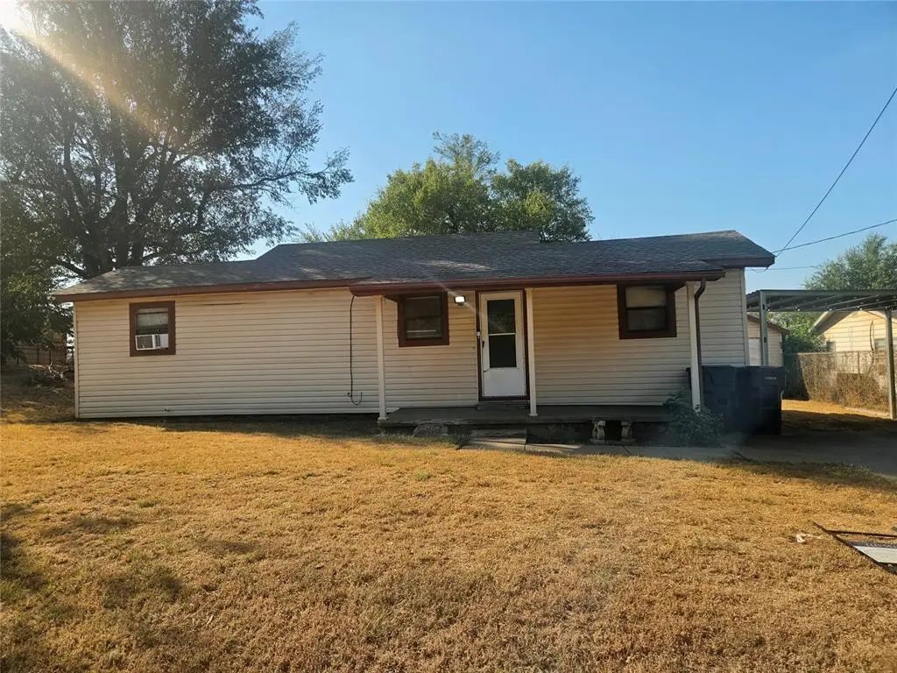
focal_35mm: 23
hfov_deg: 73.9
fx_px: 596
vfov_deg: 58.9
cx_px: 448
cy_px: 336
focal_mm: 5.4
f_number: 1.8
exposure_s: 1/3336
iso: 80
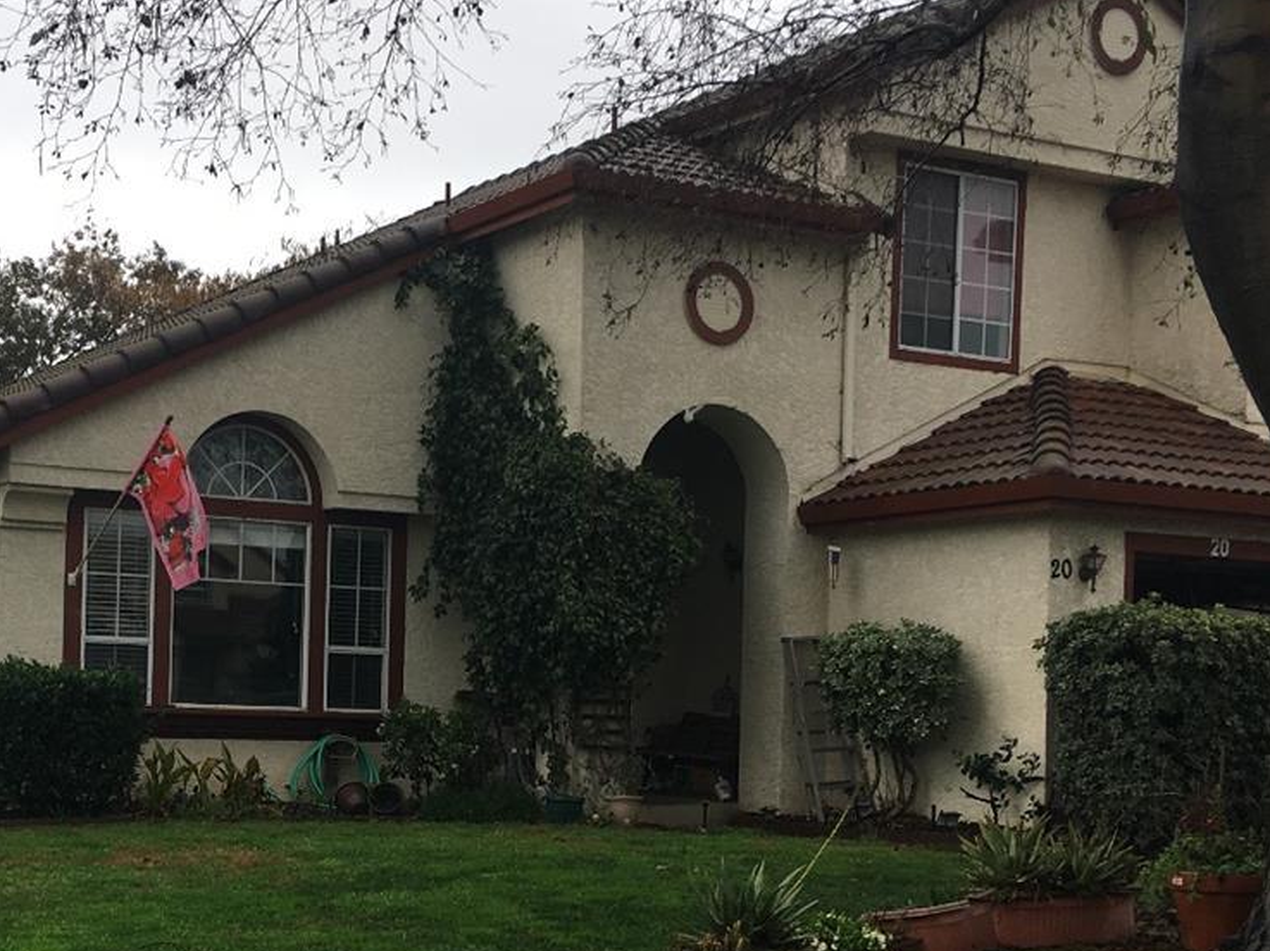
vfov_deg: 24.5
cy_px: 730
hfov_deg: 32.1
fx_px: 2164
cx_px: 321
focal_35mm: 59
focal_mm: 4.15
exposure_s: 1/299
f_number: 2.2
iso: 25
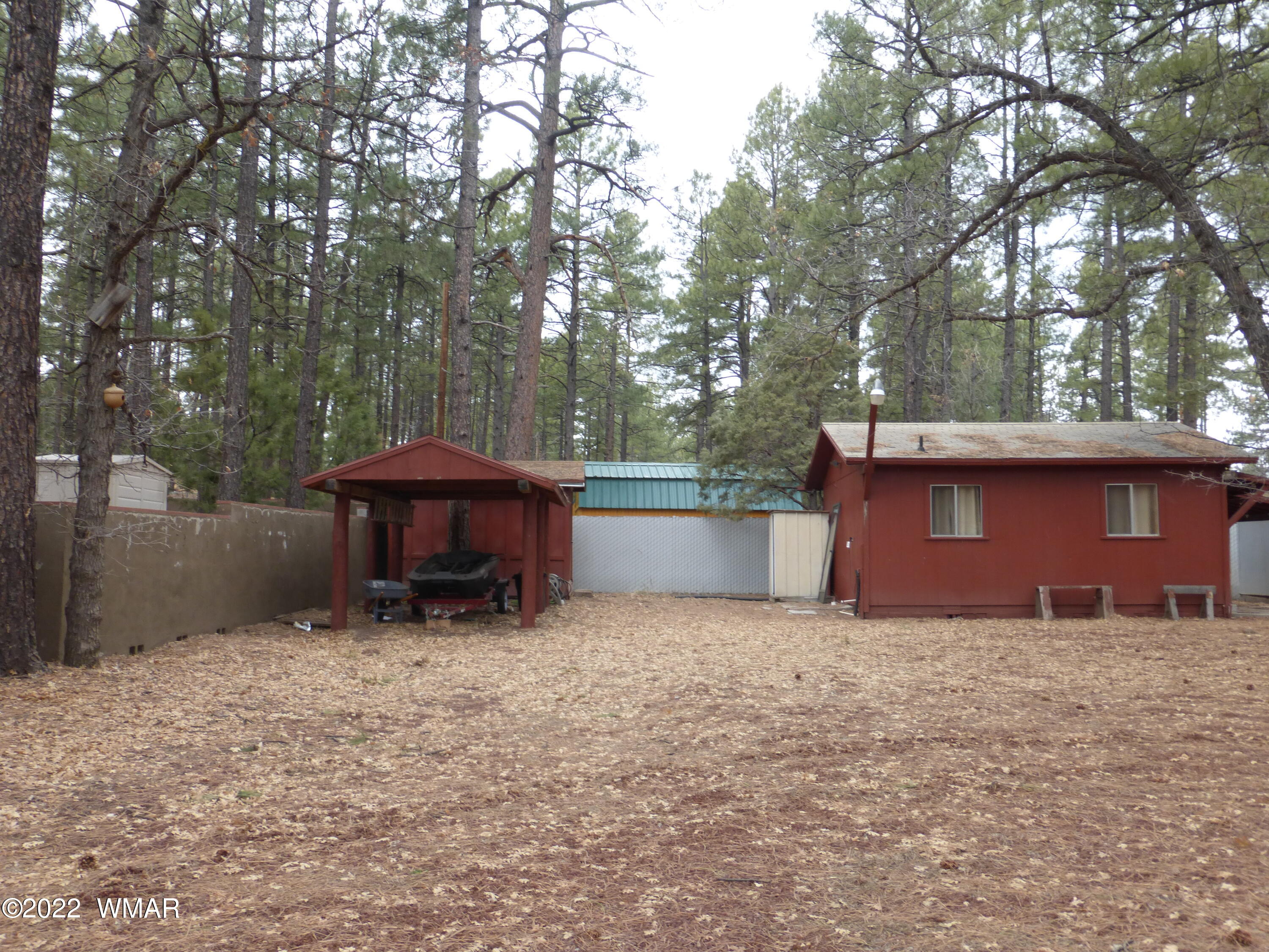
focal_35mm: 28
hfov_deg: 63.4
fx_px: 1026
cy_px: 476
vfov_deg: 49.7
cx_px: 634
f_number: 3.4
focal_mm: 4.8
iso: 100
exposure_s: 1/100
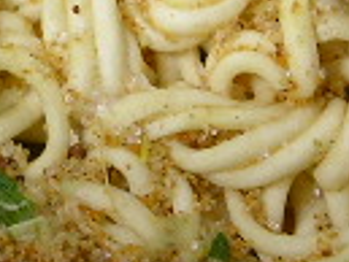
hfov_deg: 10.4
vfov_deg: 7.9
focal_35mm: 188
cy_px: 38
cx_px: 19
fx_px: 1897
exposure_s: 1/9.8
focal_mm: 5.8
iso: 100
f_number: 3.5
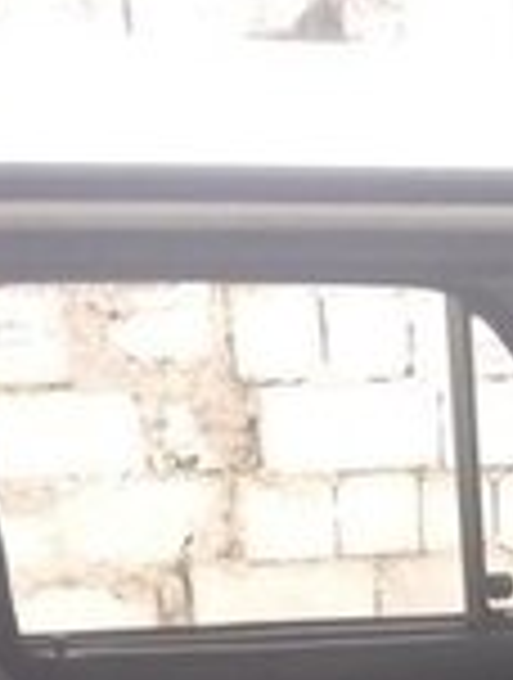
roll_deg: +2.2
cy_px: 1067
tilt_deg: -26.6
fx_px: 1869
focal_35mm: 95
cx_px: 634
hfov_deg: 15.0
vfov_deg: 18.0
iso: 64
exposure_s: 1/33
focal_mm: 4.15
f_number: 2.2
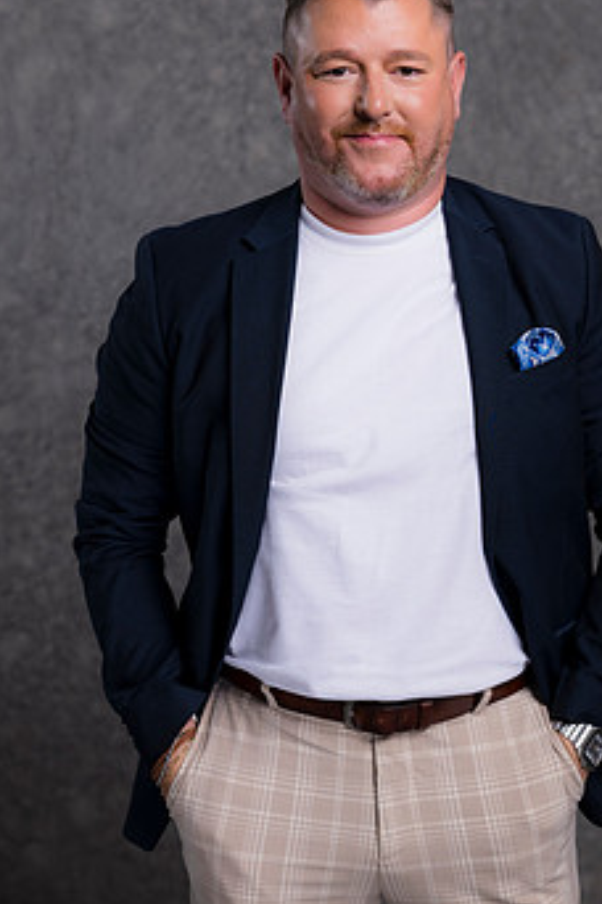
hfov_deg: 12.2
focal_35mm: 112
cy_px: 410
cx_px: 385
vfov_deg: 18.3
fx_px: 2809
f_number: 5
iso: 100
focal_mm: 85
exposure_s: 1/200
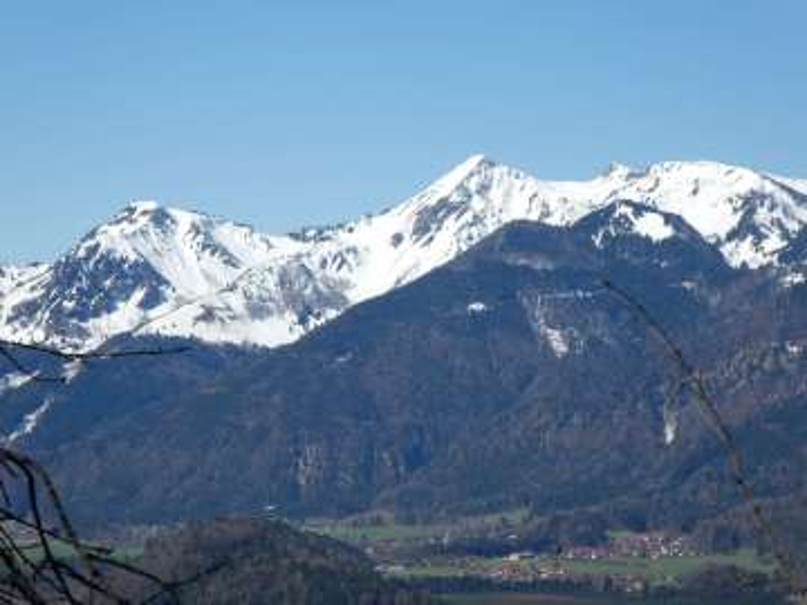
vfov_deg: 11.0
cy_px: 302
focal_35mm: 135
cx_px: 404
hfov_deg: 14.6
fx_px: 3147
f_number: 5.3
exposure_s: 1/500
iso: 80
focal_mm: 24.2
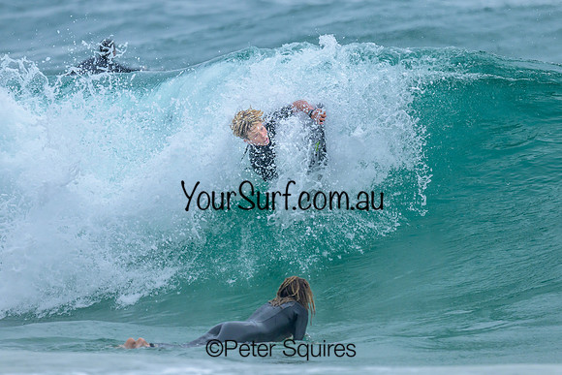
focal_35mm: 1100
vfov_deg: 1.3
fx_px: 17169
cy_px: 123
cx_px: 364
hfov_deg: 1.9
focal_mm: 800
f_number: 6.3
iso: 500
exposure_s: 1/2500
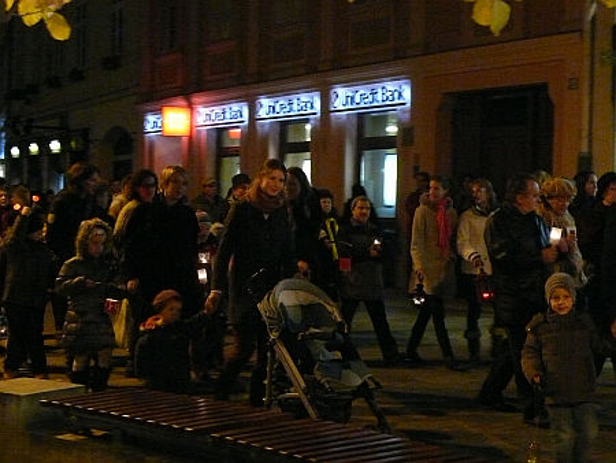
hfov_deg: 29.0
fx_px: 1193
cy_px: 232
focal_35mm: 67
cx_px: 308
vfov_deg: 22.0
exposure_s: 1/20
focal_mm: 10.7
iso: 800
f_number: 3.2
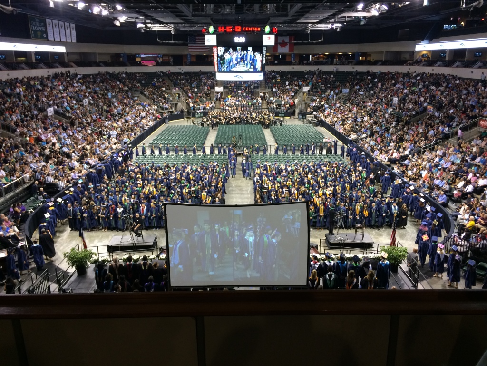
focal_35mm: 29
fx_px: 408
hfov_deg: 61.7
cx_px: 244
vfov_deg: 48.2
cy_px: 183
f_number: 2.2
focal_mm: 4.15
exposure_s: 1/30
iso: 125
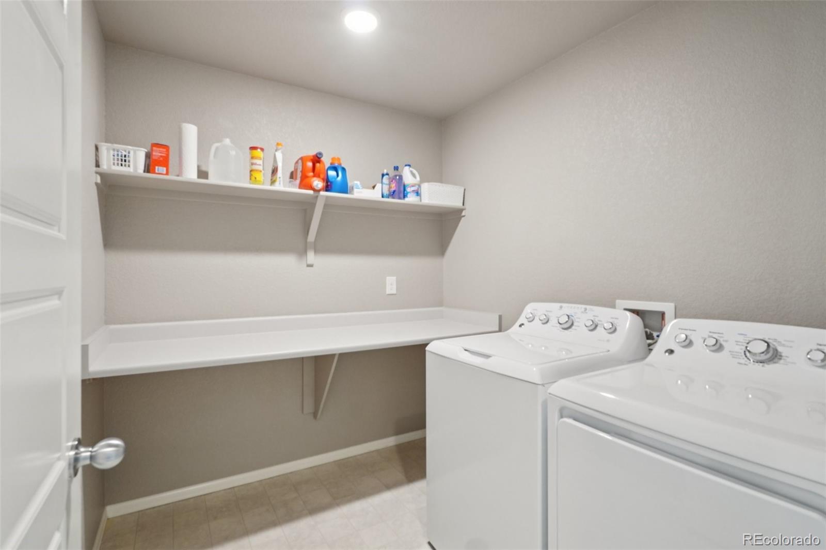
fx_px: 378
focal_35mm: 16
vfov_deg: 72.0
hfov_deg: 95.0
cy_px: 275
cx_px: 413
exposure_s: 1/8
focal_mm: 11
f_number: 8
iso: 400
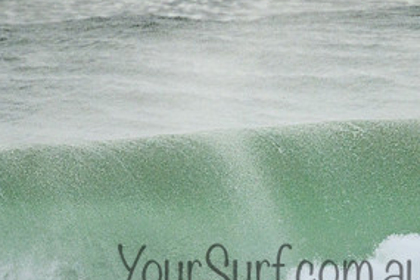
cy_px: 254
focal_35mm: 1629
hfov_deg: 1.3
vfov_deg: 0.8
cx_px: 270
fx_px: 19004
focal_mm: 800
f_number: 11
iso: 1600
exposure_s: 1/2500
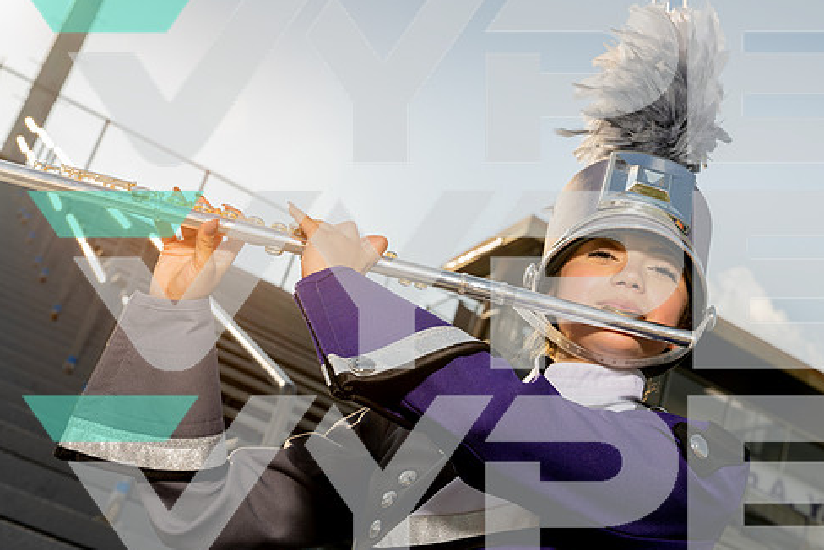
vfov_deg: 23.8
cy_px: 281
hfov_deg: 35.0
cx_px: 458
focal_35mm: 57
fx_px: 1305
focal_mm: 48
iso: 100
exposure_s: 1/250
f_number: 8
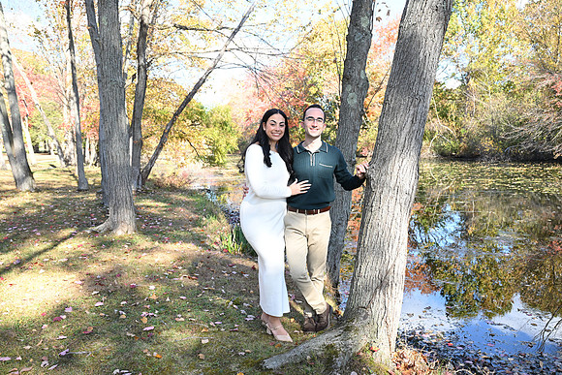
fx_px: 492
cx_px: 281
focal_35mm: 32
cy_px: 188
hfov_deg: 59.5
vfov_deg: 41.7
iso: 200
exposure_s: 1/100
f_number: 6.3
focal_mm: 31.5
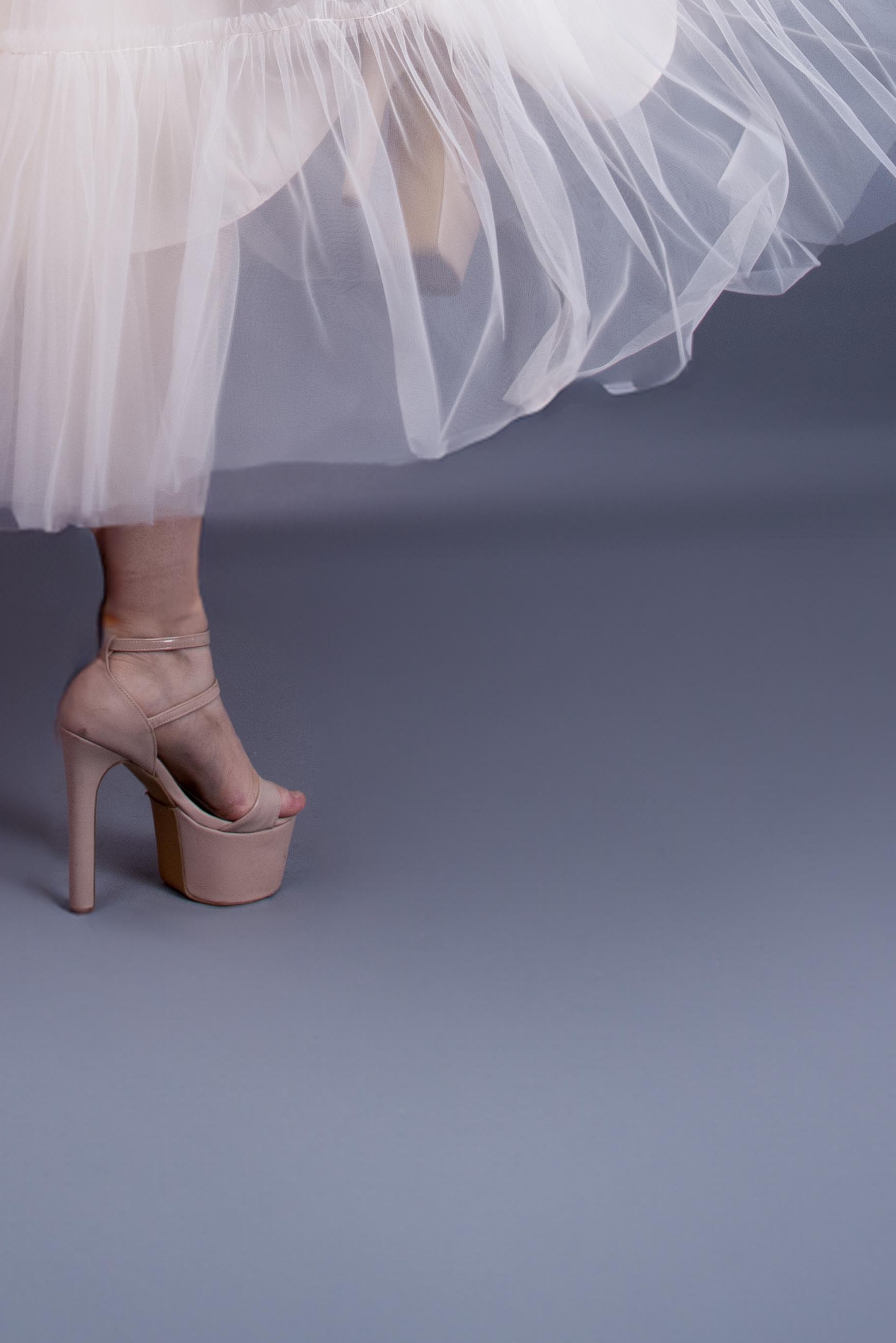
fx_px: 2798
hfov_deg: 18.0
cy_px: -372
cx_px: 127
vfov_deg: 23.9
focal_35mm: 75
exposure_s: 1/200
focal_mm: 27
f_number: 9
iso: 200
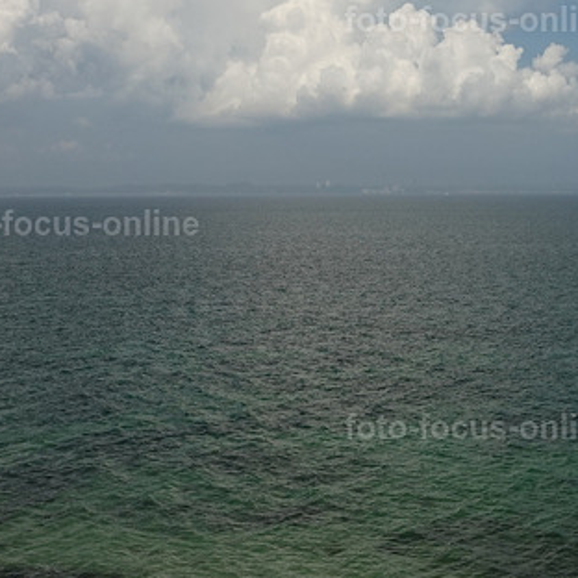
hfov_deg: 25.5
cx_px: 404
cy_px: -21
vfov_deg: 24.4
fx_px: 1266
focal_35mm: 67
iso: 100
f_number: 4
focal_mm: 8.8
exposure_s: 1/800
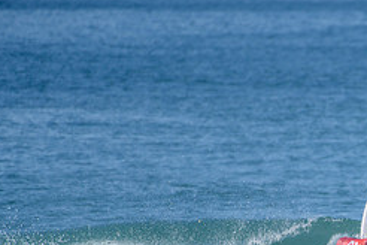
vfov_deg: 1.2
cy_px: 279
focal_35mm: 1179
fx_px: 12018
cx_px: 364
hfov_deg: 1.7
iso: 140
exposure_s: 1/1600
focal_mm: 500
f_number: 5.6
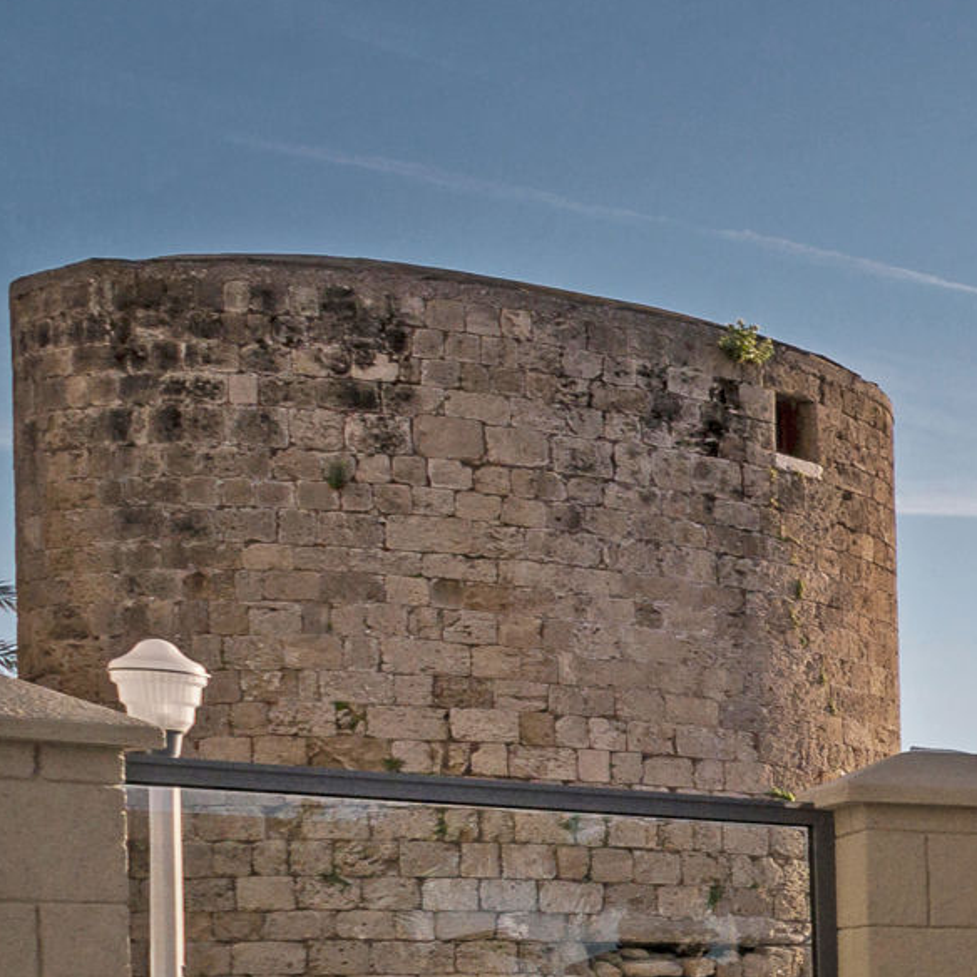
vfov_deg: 22.1
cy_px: 999
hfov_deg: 11.4
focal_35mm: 75
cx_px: 2951
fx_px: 2395
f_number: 11
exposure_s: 1/640
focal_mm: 14
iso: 100
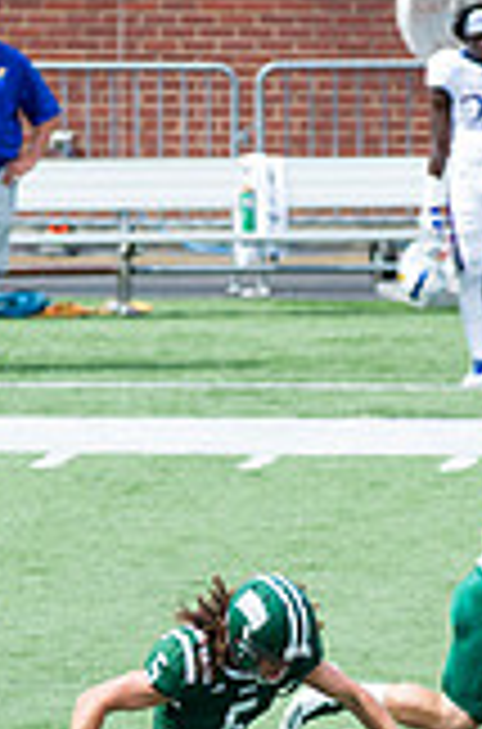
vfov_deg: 2.5
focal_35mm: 835
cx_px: 106
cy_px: 882
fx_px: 16877
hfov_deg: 1.6
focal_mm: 300
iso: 200
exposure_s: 1/1000
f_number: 4.5
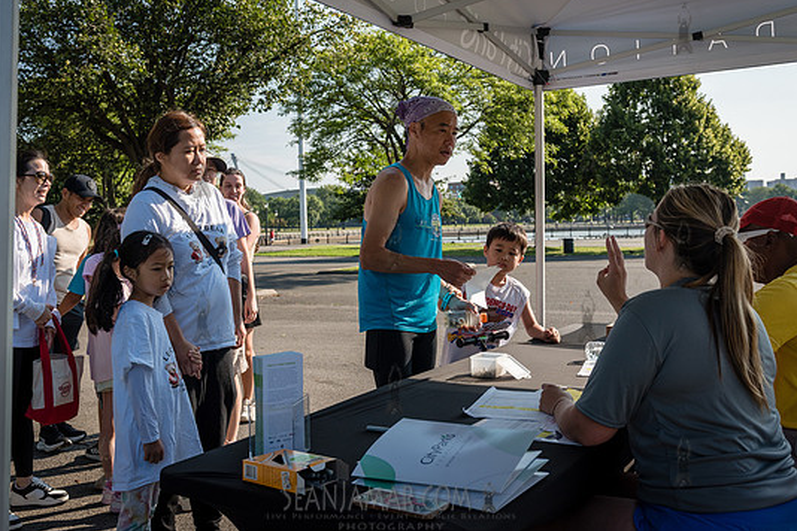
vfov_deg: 36.8
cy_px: 244
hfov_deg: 53.1
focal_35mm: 36
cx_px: 394
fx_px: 797
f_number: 4.5
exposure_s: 1/2500
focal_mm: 32
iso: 500
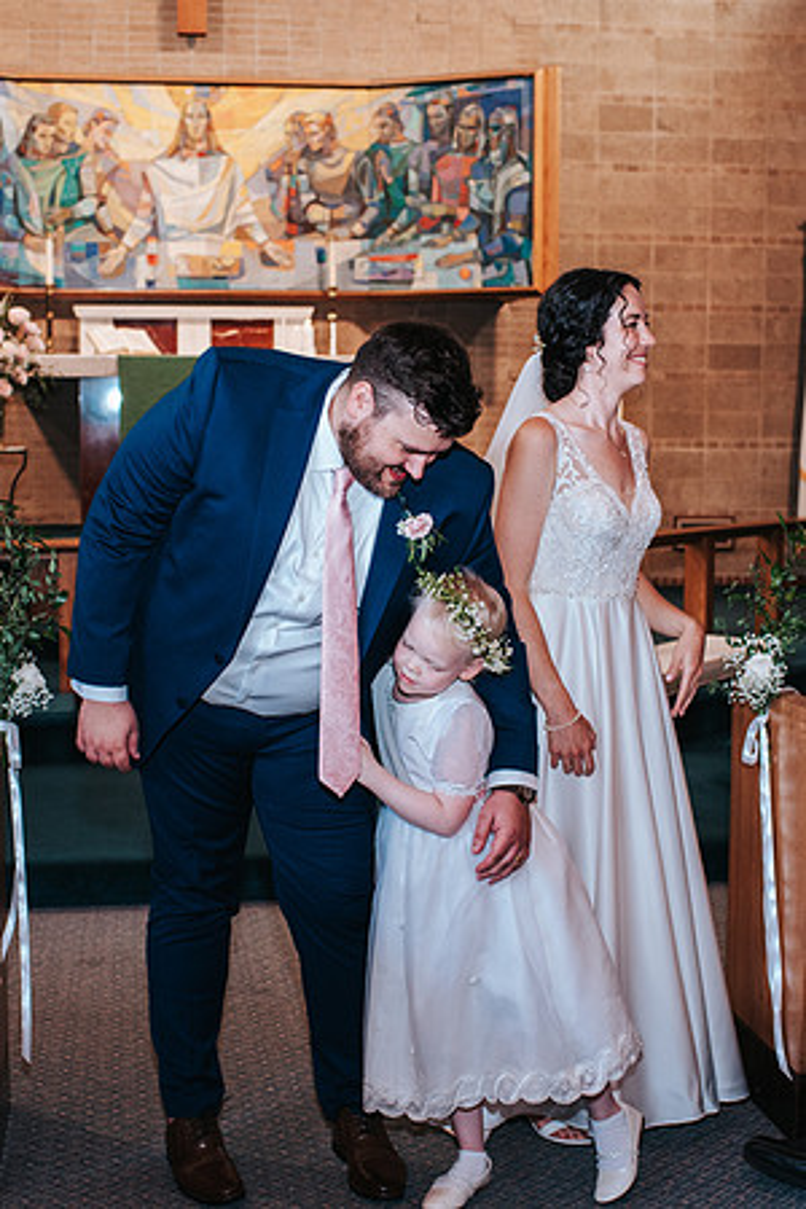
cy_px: 603
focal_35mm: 54
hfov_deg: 25.3
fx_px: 1797
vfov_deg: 37.2
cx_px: 363
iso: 1000
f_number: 3.2
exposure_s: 1/125
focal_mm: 35
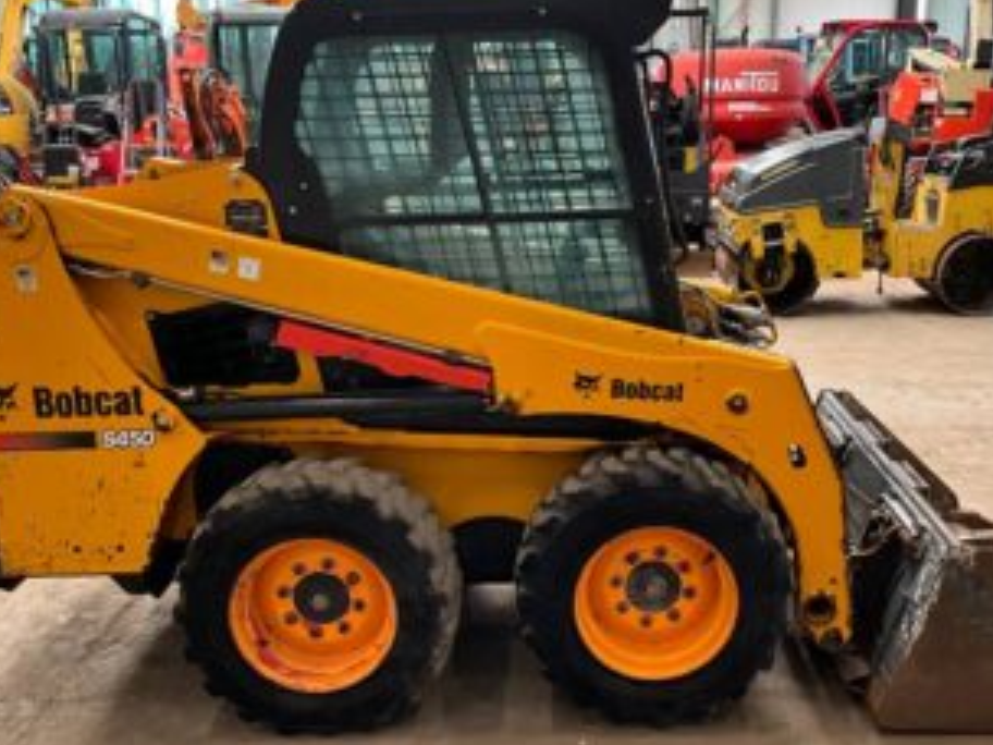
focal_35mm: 41
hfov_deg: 45.6
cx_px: 575
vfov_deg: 35.1
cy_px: 387
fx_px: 1176
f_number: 1.8
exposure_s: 1/60
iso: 80
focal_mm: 3
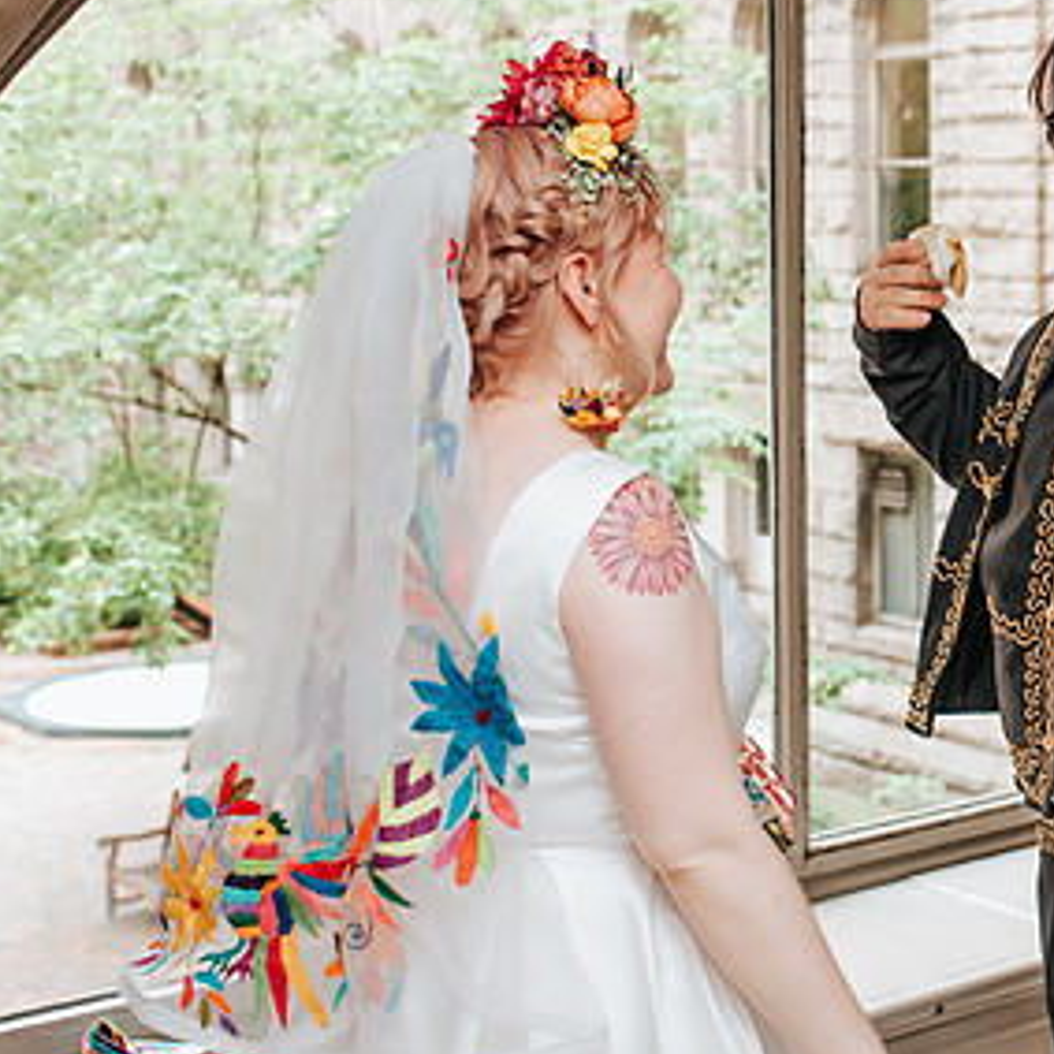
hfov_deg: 24.6
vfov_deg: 26.1
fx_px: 2274
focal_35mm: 66
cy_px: 481
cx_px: 1104
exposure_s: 1/160
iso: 800
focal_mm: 35
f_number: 4
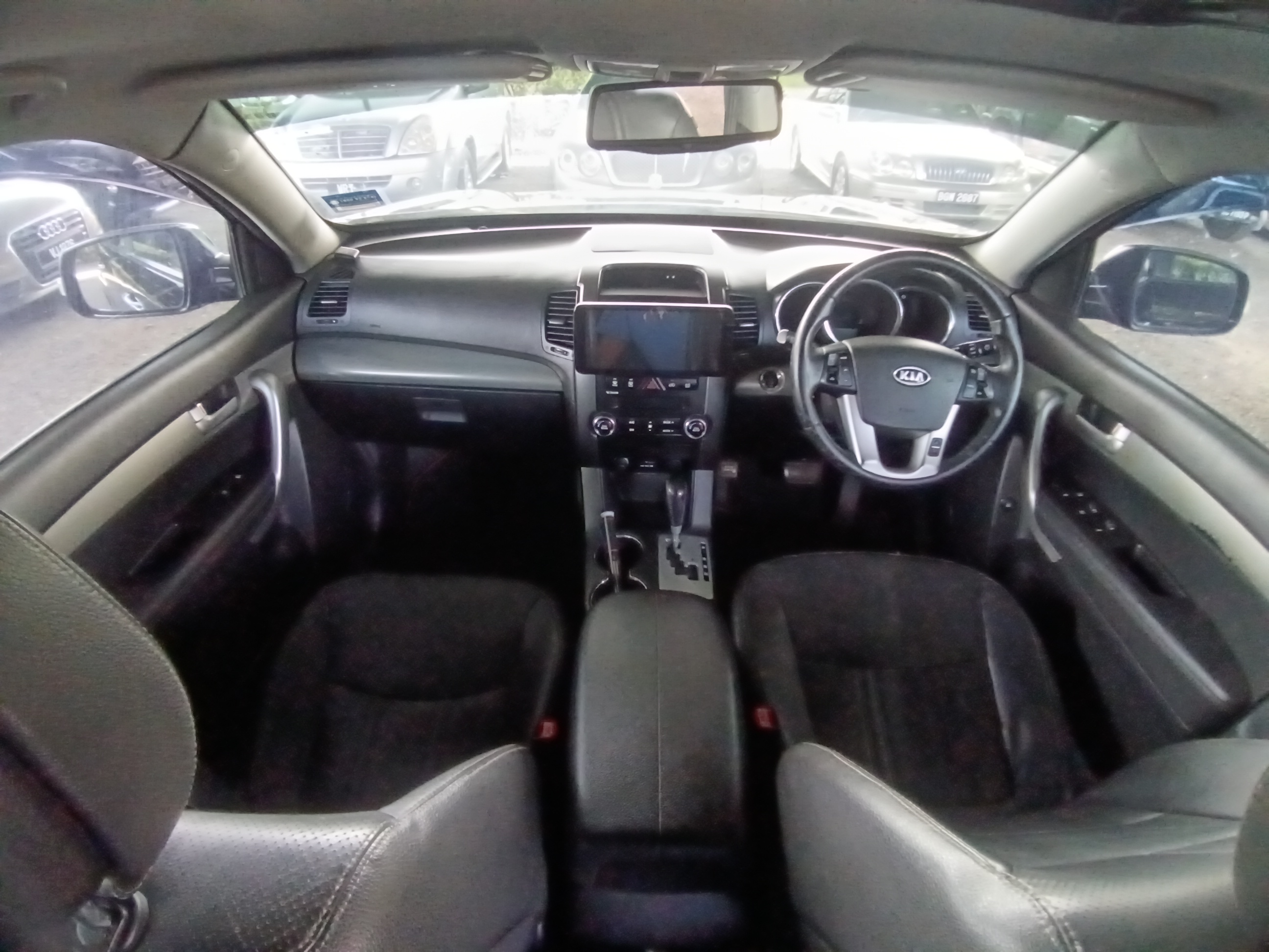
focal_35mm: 17
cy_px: 476
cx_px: 634
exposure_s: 1/40
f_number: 2.2
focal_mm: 1.46
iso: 641
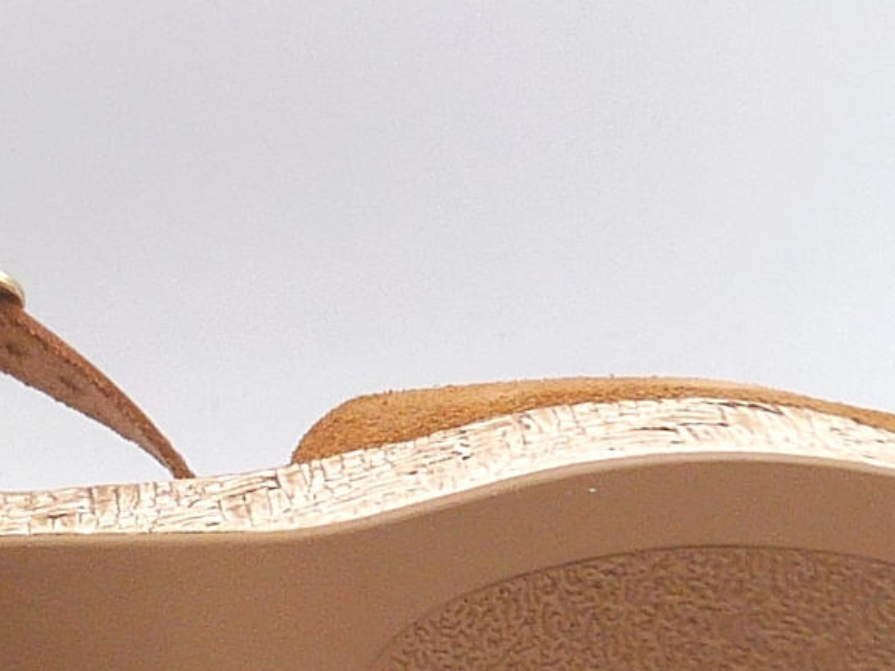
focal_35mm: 138
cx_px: 279
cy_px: 679
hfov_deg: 14.3
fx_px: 3568
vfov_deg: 10.7
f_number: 4
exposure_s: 1/160
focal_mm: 4.9
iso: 100
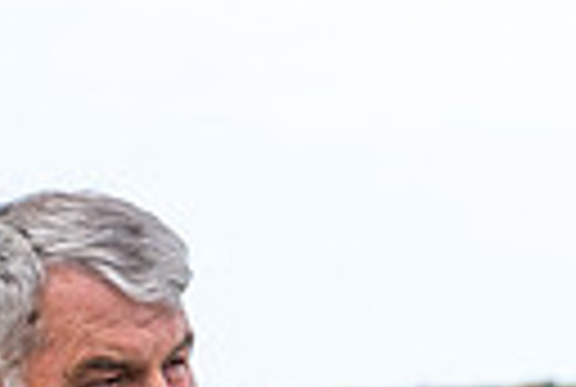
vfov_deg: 4.3
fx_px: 5068
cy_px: 819
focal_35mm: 316
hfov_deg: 6.4
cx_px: 922
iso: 400
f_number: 5.6
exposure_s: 1/400
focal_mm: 70
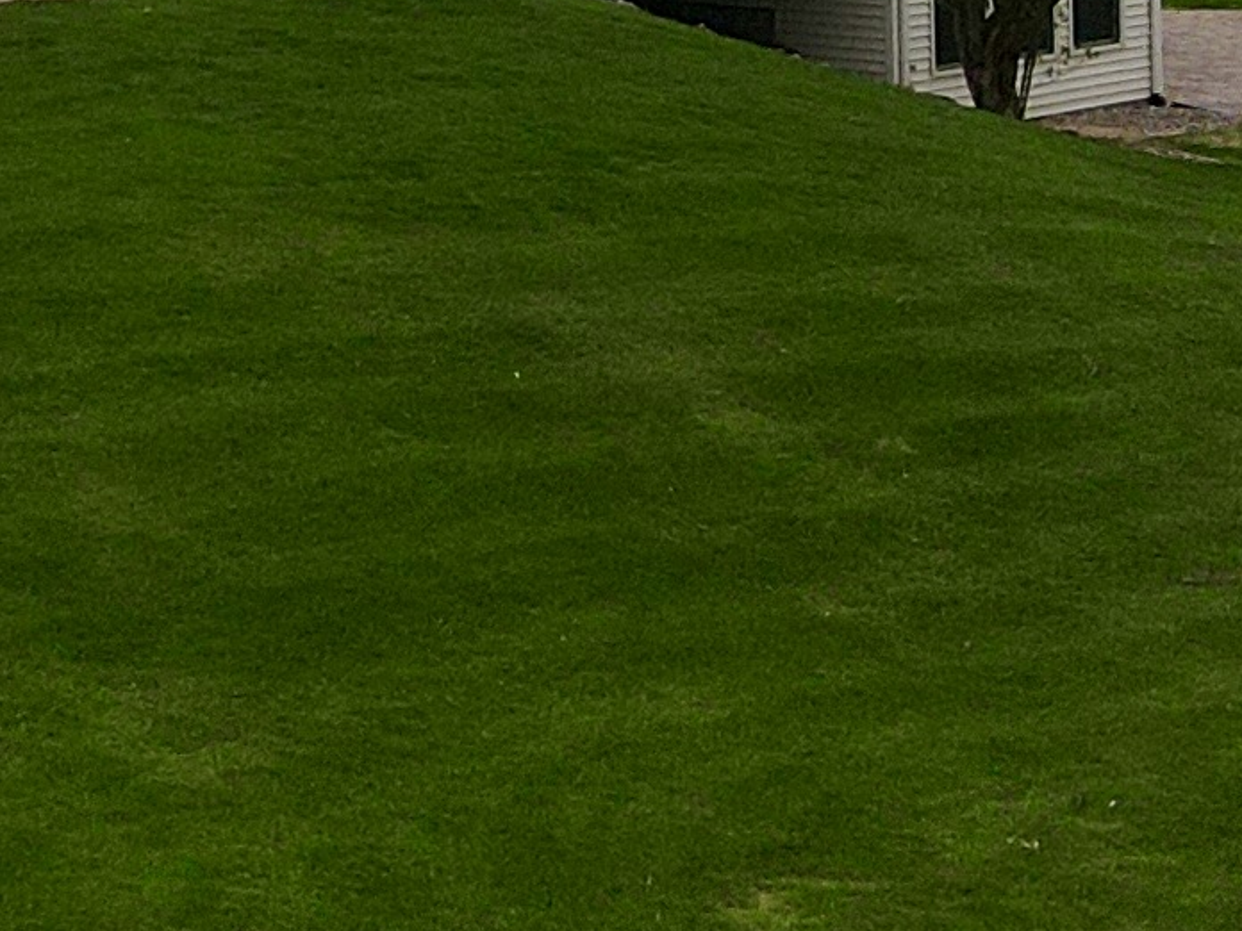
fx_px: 4951
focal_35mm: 138
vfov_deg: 10.3
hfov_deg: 13.8
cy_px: -515
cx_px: -300
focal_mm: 4.5
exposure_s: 1/1250
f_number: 2.8
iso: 100
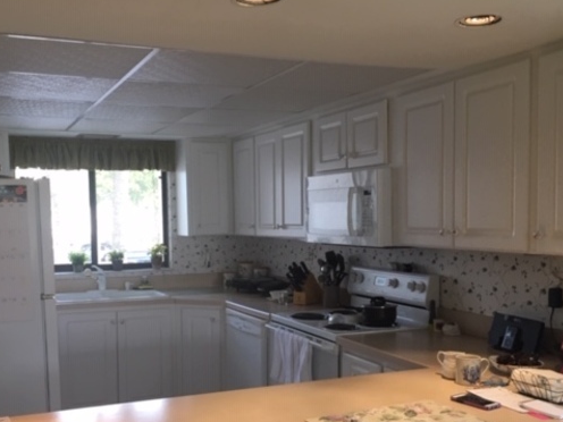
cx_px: 223
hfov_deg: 47.6
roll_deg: +0.6
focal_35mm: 39
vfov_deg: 36.5
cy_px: 278
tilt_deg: -4.5
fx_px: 634
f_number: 2.2
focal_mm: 4.15
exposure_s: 1/30
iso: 40
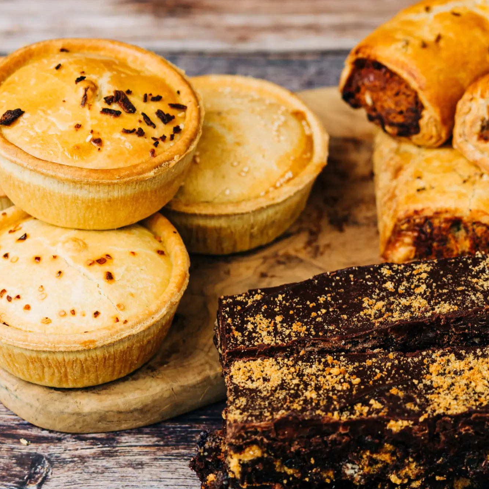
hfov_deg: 10.6
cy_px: 246
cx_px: 375
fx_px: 2637
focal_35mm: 165
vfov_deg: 10.6
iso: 200
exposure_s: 1/60
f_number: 4
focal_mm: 90
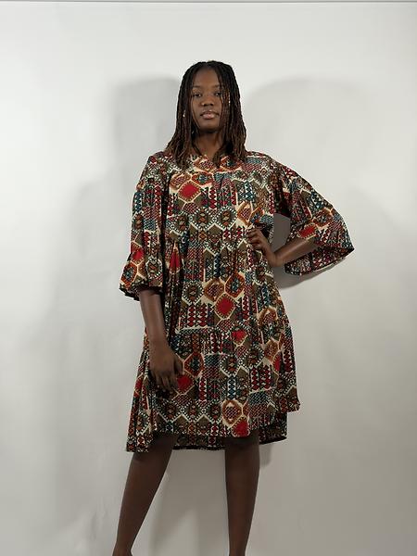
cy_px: 278
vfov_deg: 39.7
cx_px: 208
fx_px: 771
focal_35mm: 48
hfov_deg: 30.3
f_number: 1.78
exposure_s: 1/99
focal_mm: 6.76
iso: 64
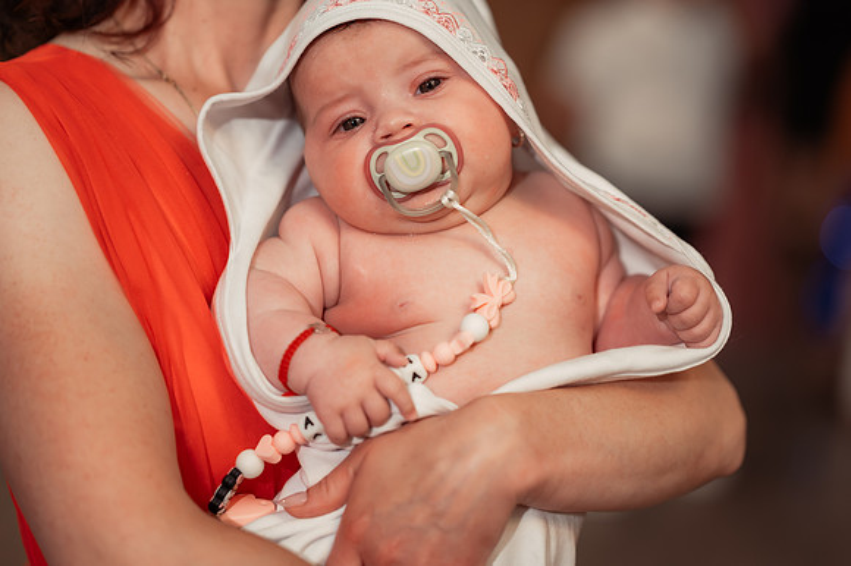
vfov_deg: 16.1
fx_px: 2008
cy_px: 283
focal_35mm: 85
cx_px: 426
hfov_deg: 23.9
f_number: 2
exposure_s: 1/250
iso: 1600
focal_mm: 85
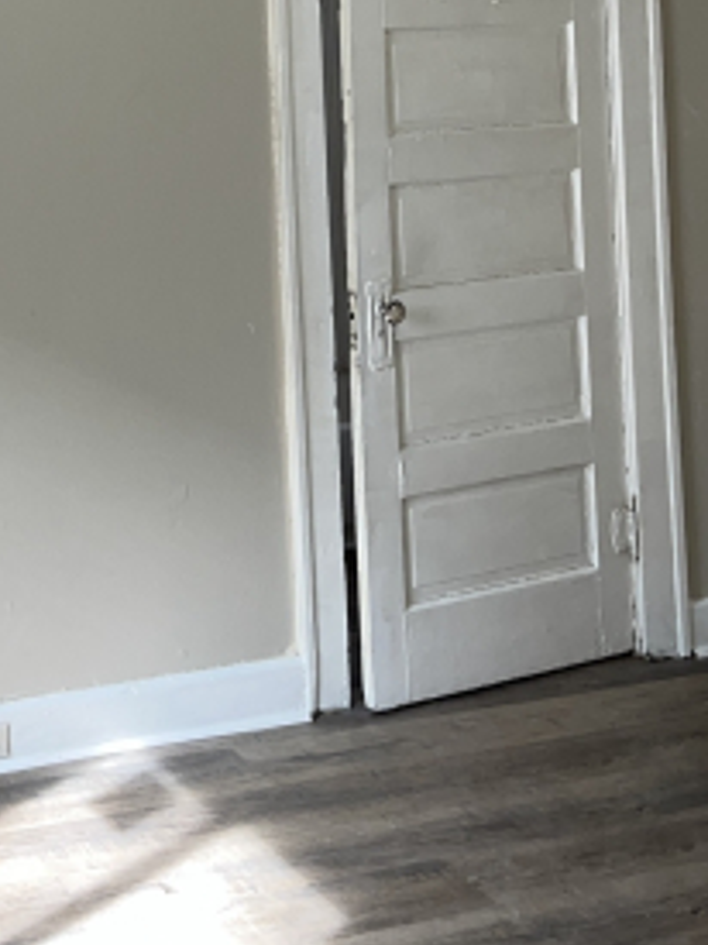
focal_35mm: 63
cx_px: -96
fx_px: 1719
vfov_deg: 28.6
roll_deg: +1.5
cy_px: -19
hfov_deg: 21.9
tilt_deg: +1.4
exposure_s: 1/42
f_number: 1.6
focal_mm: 5.1
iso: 50
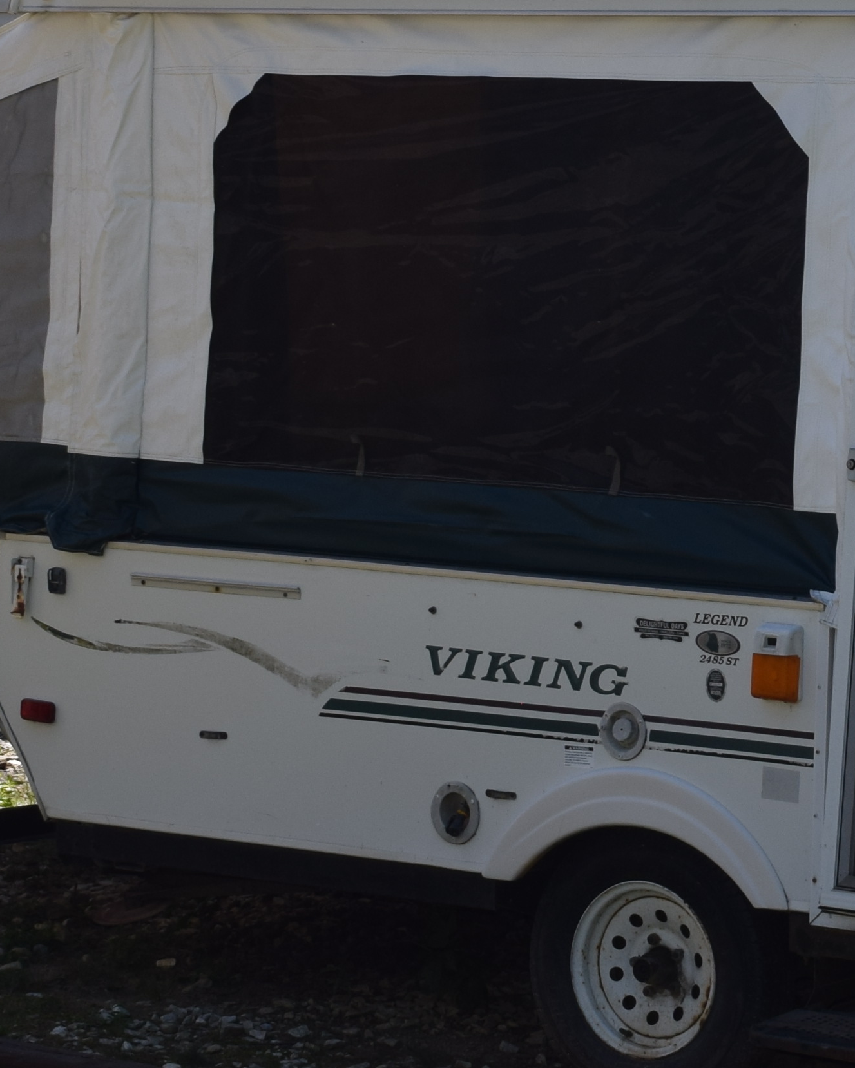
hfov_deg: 10.3
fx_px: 4671
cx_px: 1042
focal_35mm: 148
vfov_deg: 13.0
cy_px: 258
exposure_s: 1/200
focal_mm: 29
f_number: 11
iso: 100
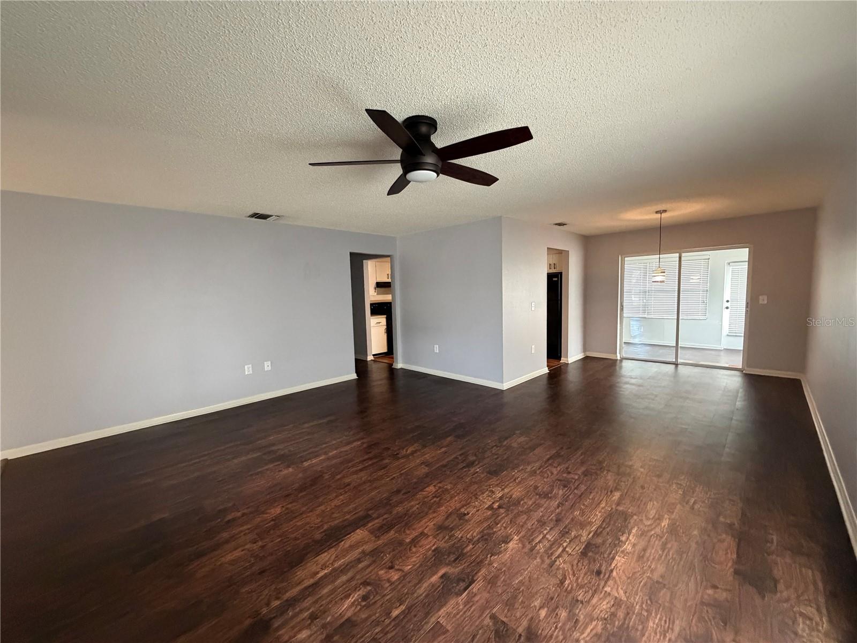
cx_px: 428
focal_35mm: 14
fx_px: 347
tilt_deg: -6.2
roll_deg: +1.7
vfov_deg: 85.7
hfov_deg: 102.1
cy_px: 322
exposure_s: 1/59
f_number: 2.2
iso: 640
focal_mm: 2.22
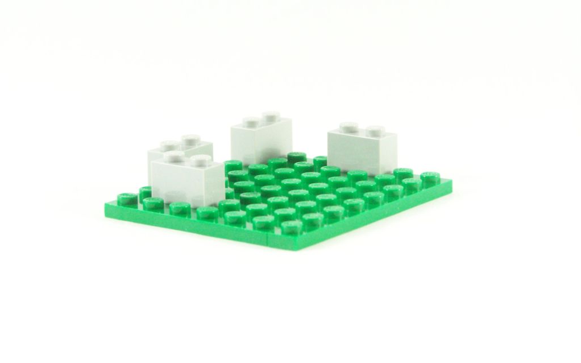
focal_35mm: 136
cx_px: 290
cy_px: 155
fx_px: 2153
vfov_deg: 9.6
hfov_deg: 15.4
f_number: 4
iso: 400
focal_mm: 21.2
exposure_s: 1/60
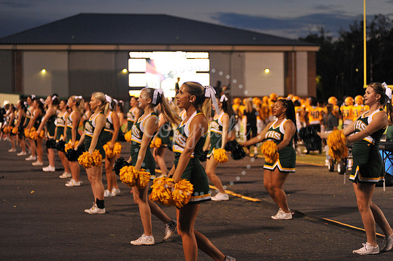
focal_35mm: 80
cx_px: 196
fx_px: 873
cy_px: 130
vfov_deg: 17.0
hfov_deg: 25.4
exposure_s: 1/250
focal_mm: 80
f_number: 2.8
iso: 1600
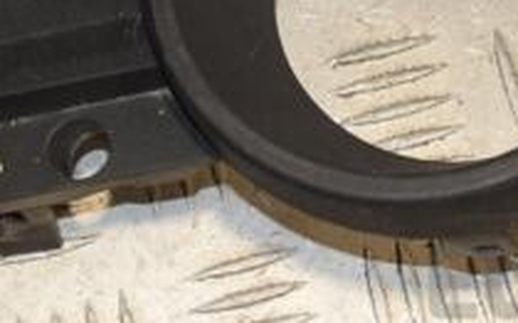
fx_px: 2342
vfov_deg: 7.8
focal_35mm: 166
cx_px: 382
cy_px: -47
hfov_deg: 12.6
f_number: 7.1
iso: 800
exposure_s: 1/200
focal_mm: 38
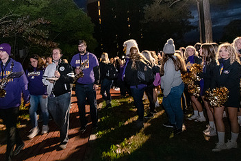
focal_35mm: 28
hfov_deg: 64.8
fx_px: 188
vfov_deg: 46.1
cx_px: 96
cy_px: 61
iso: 5000
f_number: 5
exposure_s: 1/40
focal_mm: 17
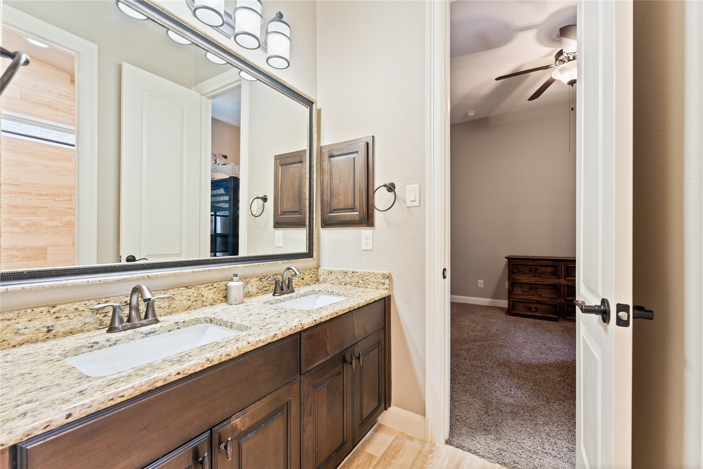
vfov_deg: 77.7
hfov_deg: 100.8
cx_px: 352
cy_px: 234
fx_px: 291
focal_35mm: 15
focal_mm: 14.9
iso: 320
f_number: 7.1
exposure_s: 1/1.25
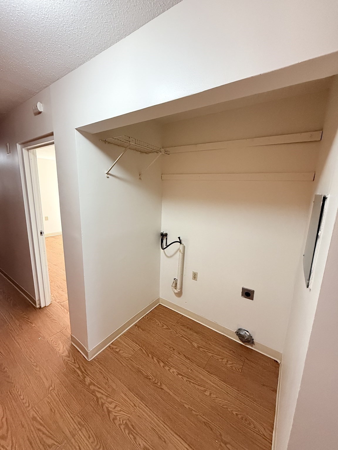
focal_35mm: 14
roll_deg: -2.3
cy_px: 225
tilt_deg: -10.9
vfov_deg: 102.1
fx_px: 182
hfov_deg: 85.7
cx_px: 169
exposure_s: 1/60
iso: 640
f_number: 2.2
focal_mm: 2.22
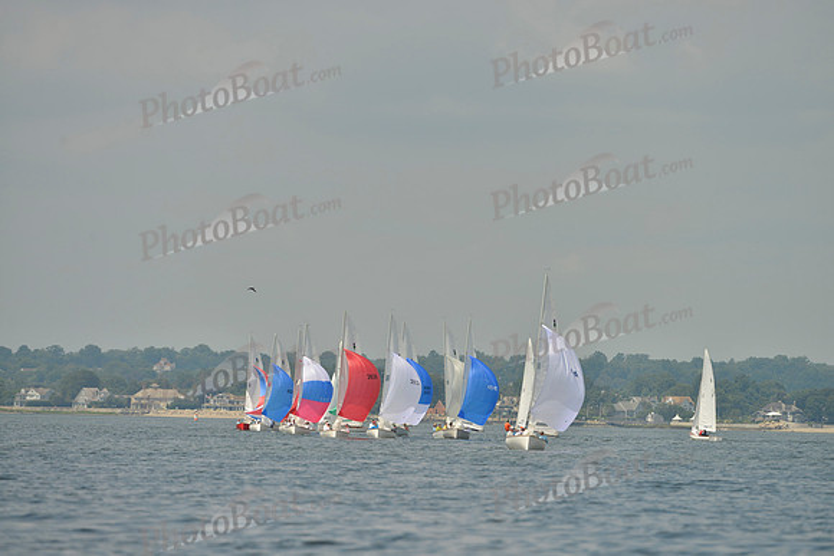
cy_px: 278
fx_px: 9268
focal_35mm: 400
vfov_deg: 3.4
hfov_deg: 5.2
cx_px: 417
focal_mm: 400
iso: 200
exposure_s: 1/1250
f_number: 7.1
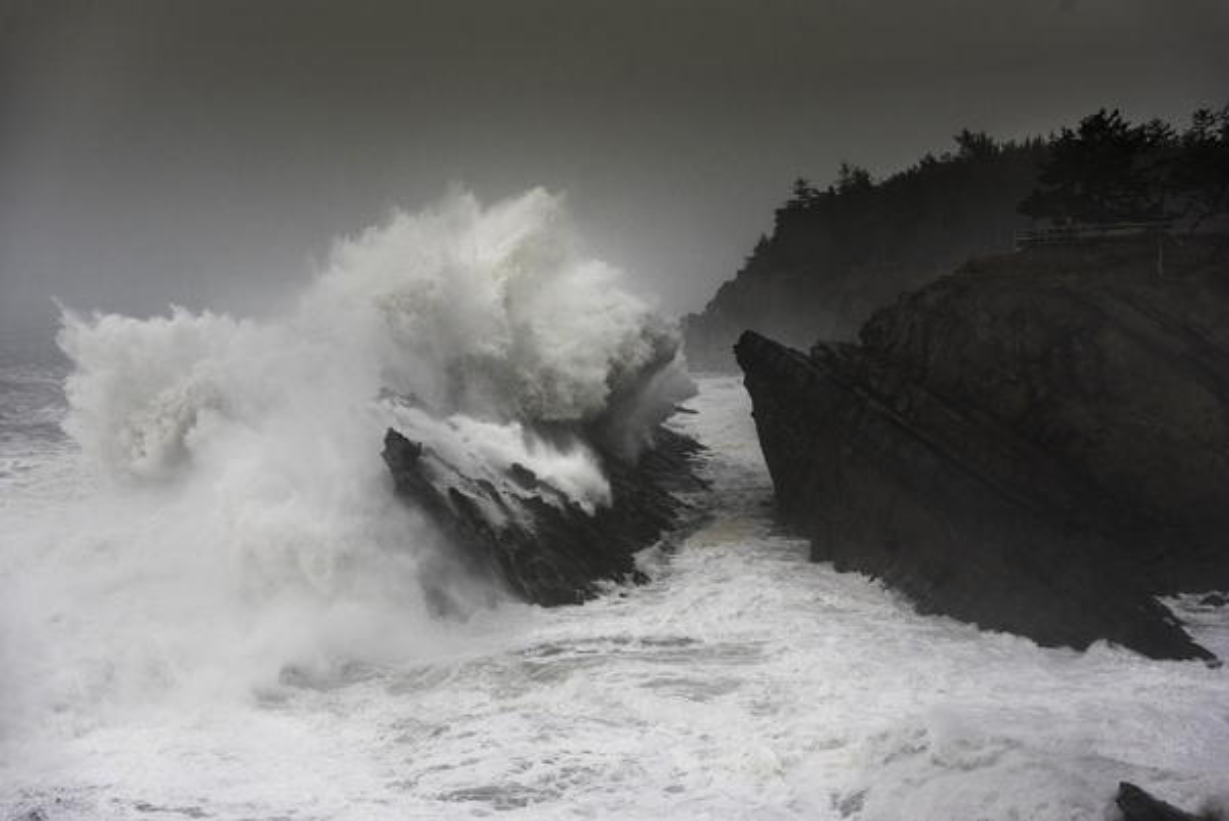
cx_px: 614
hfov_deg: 28.8
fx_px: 2391
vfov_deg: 19.5
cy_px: 410
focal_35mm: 70
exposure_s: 1/1600
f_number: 8
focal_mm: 70
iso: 1250
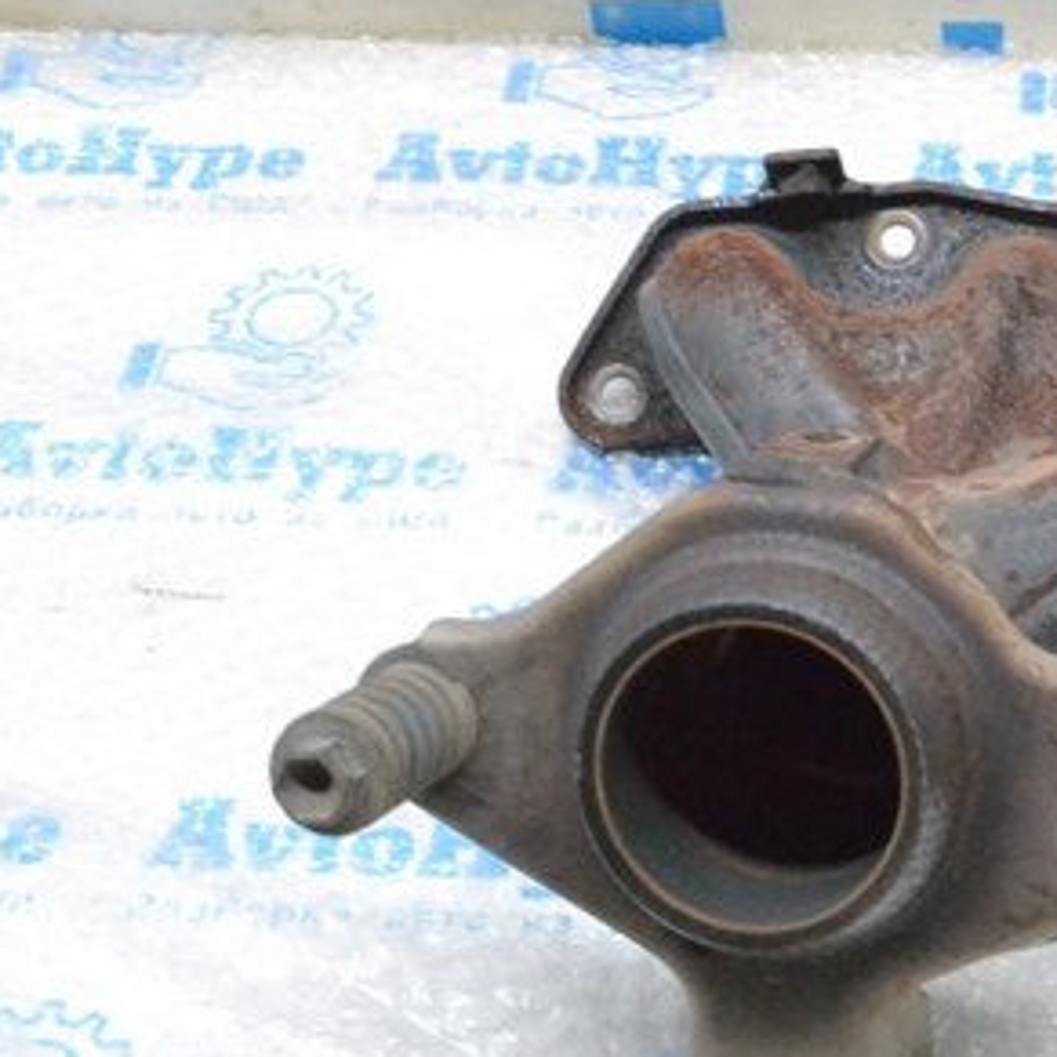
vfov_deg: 20.6
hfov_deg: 20.0
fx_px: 2902
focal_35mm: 84
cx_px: 1042
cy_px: 476
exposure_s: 1/100
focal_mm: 30
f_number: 11
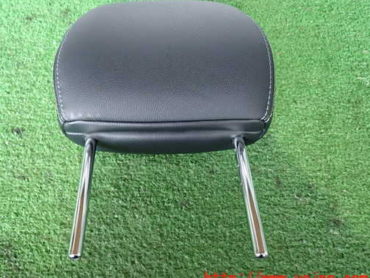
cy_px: 122
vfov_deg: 46.7
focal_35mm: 30
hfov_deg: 59.5
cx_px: 149
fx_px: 321
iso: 320
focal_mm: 4.5
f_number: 2
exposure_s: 1/30
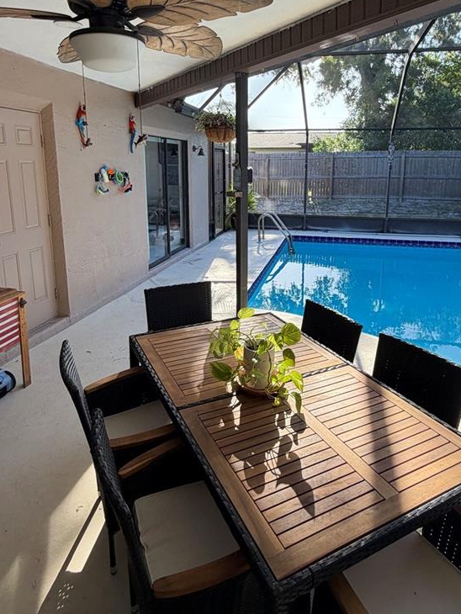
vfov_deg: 73.1
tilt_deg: -9.1
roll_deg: +1.4
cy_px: 244
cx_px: 246
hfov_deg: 58.9
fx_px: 408
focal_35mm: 23
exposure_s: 1/141
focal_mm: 2.22
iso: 40
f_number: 2.2
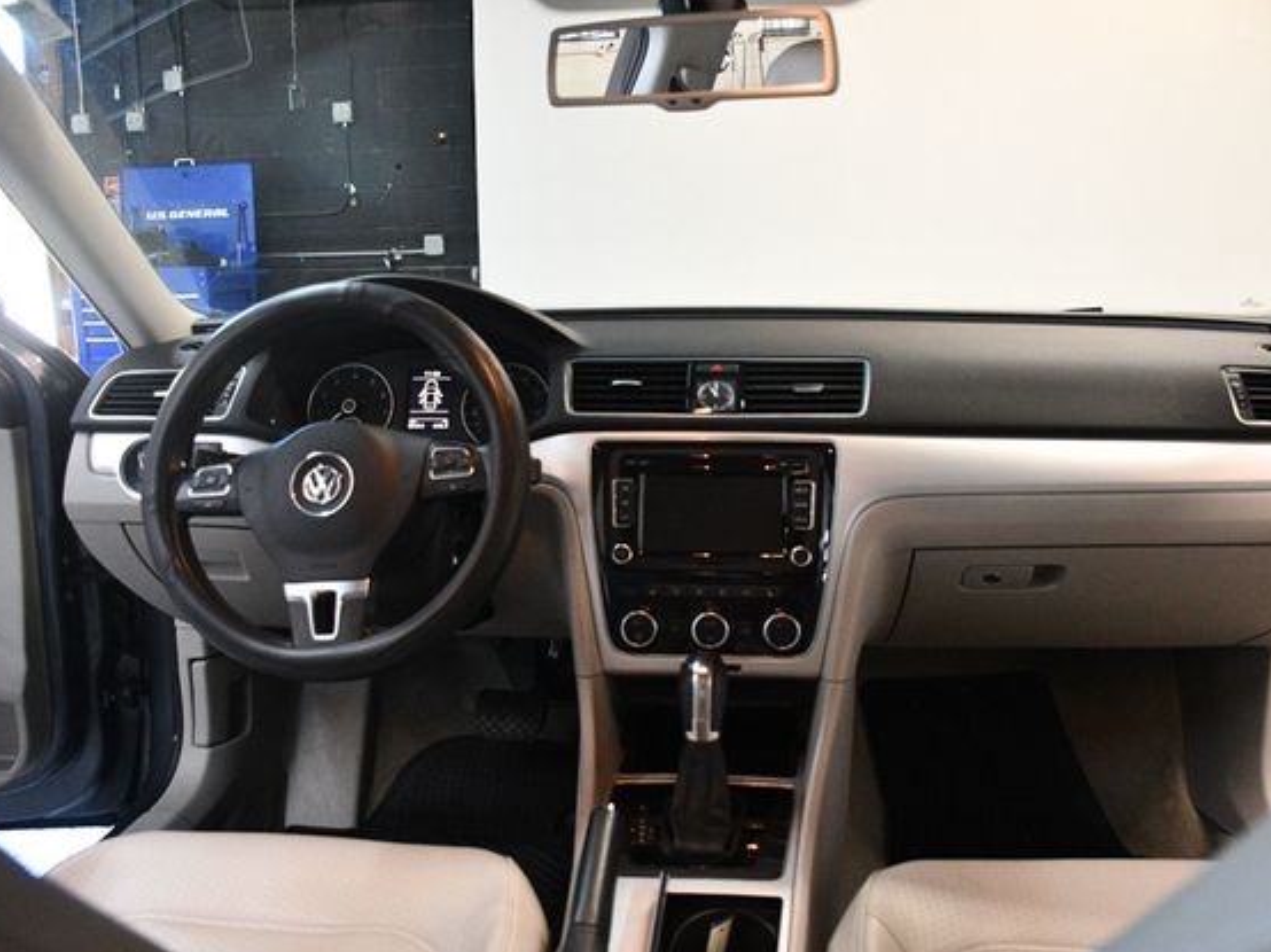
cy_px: 486
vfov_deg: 46.8
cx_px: 704
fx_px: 1101
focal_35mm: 30
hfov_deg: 59.8
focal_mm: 18
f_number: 3.5
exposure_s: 1/125
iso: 3200
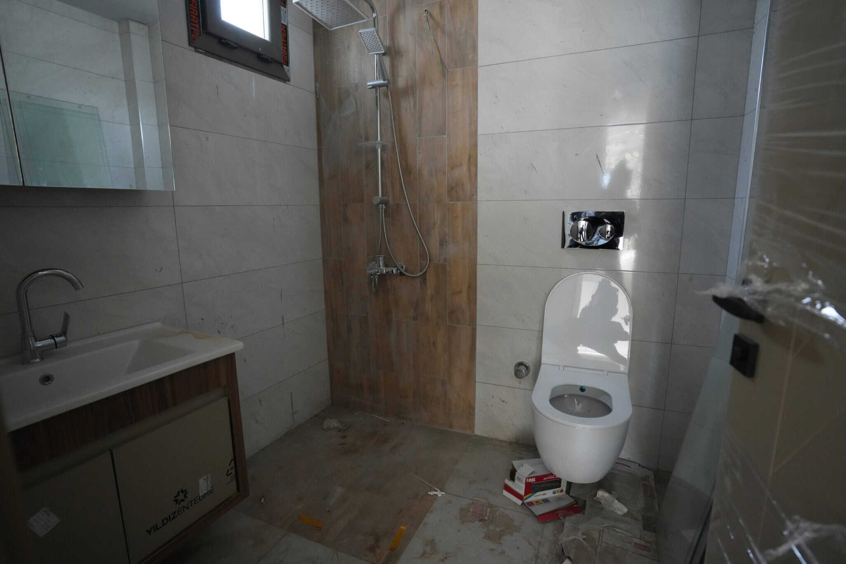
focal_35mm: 17
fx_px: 399
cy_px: 282
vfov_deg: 70.4
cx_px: 423
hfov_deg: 93.3
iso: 3200
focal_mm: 17
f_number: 2.8
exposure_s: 1/160
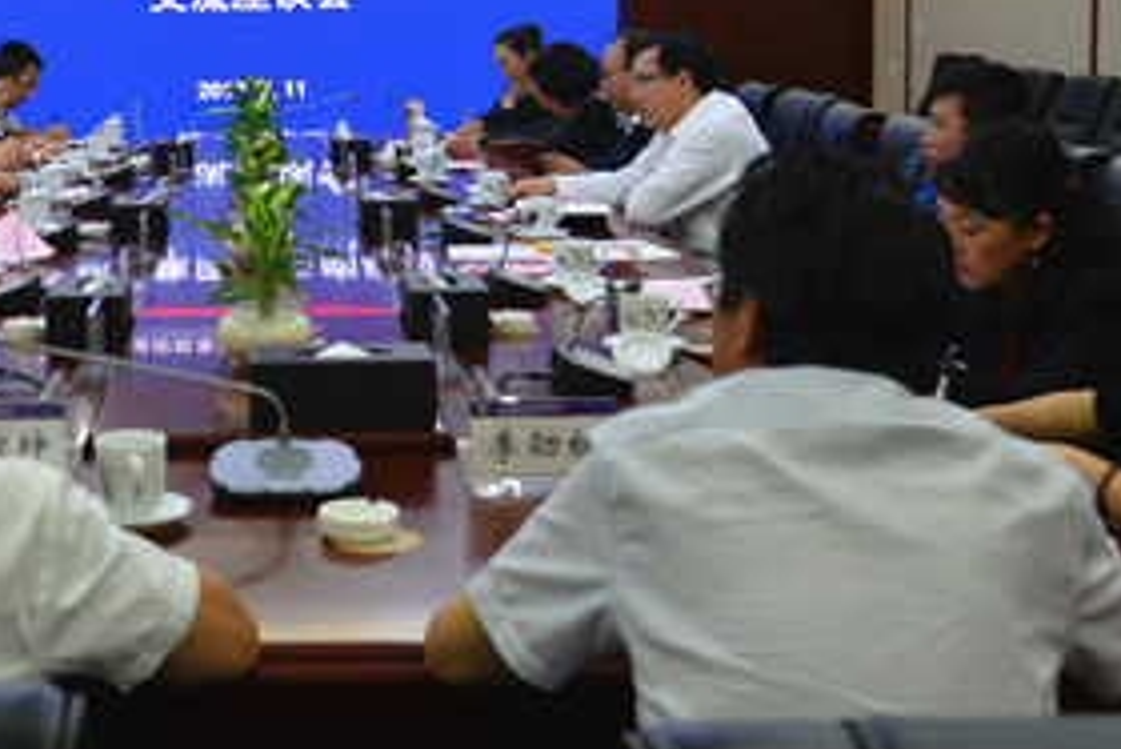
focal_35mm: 60
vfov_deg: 22.3
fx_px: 1869
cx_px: 160
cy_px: 146
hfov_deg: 32.1
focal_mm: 24
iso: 1250
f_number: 5.6
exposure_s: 1/125
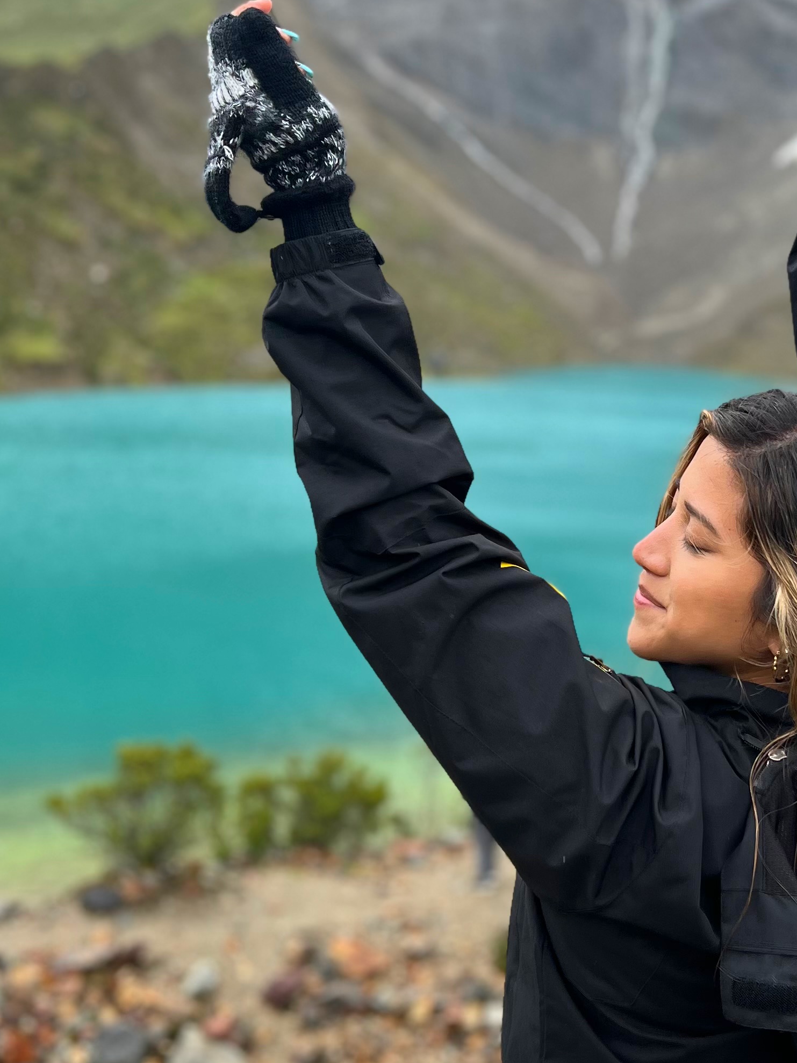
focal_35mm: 53
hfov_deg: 27.1
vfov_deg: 36.1
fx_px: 1627
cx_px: 606
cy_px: 450
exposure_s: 1/1196
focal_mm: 5.7
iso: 50
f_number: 1.5
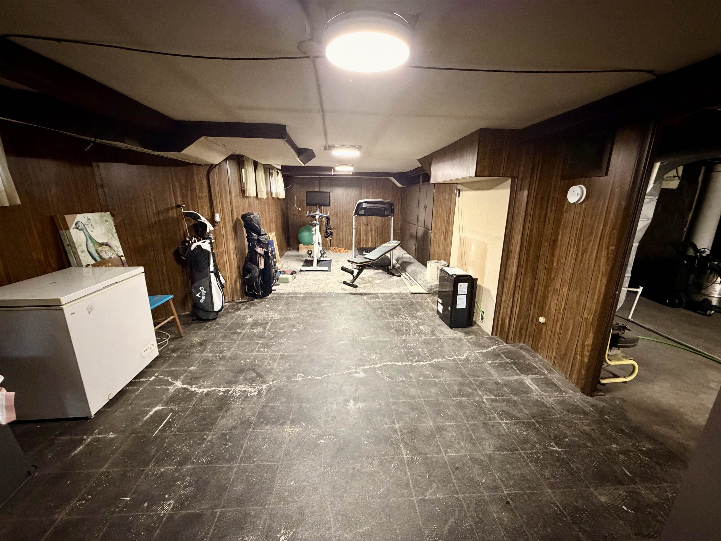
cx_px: 360
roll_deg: -0.3
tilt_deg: -13.9
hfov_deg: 102.1
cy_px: 270
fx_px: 292
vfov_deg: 85.7
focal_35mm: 14
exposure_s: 1/40
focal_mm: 2.22
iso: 1000
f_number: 2.2
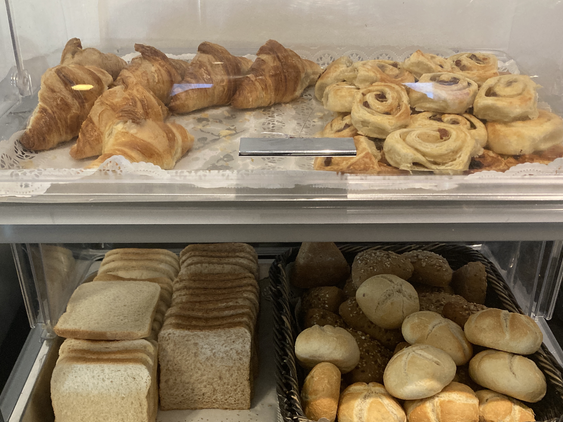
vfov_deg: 36.8
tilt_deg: -31.2
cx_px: 270
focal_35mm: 39
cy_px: 240
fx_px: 634
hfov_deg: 47.9
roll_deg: -0.3
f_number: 1.8
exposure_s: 1/50
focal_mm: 3.99
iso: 320
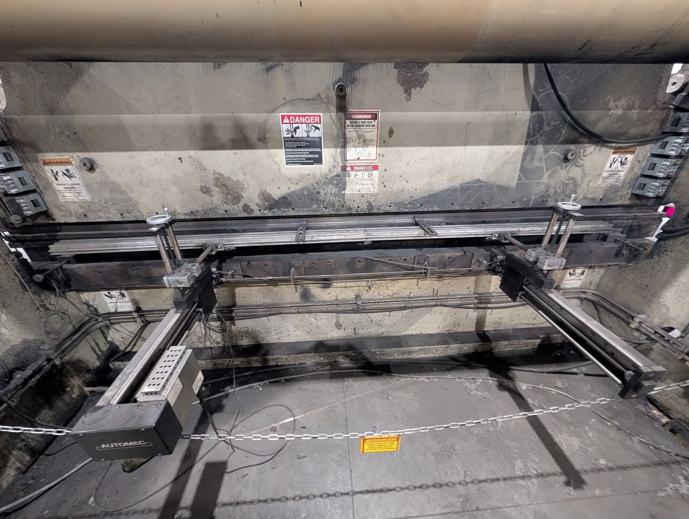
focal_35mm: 12
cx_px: 344
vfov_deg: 94.6
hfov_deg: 110.5
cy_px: 260
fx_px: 239
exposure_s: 1/26
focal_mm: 2
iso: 485
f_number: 1.7
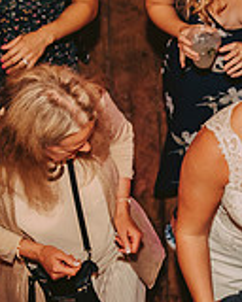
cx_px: 263
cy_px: 295
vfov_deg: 14.0
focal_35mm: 136
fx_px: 1218
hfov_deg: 11.2
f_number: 2.8
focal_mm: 40
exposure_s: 1/125
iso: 1250
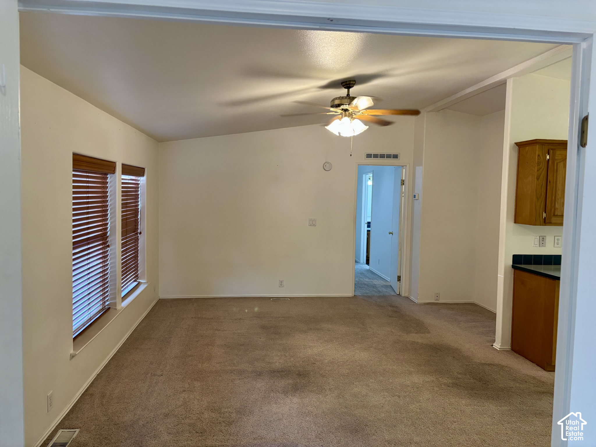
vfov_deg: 53.1
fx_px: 448
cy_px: 224
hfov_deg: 67.3
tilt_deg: -3.8
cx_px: 298
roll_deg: -2.1
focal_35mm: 26
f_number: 1.6
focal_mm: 5.96
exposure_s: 1/60
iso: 200
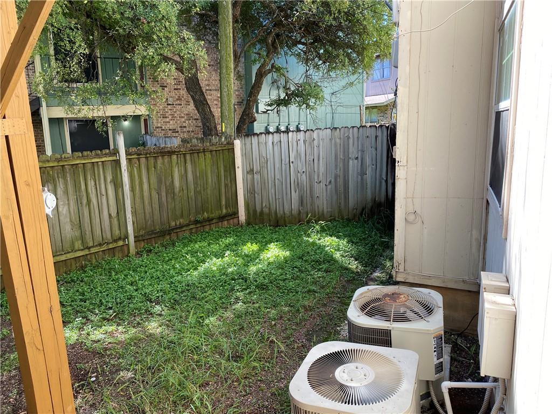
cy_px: 207
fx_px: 415
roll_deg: +1.1
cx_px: 276
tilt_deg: -9.2
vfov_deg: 53.1
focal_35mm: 26
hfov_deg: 67.3
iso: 32
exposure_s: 1/162
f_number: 1.8
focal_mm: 4.25
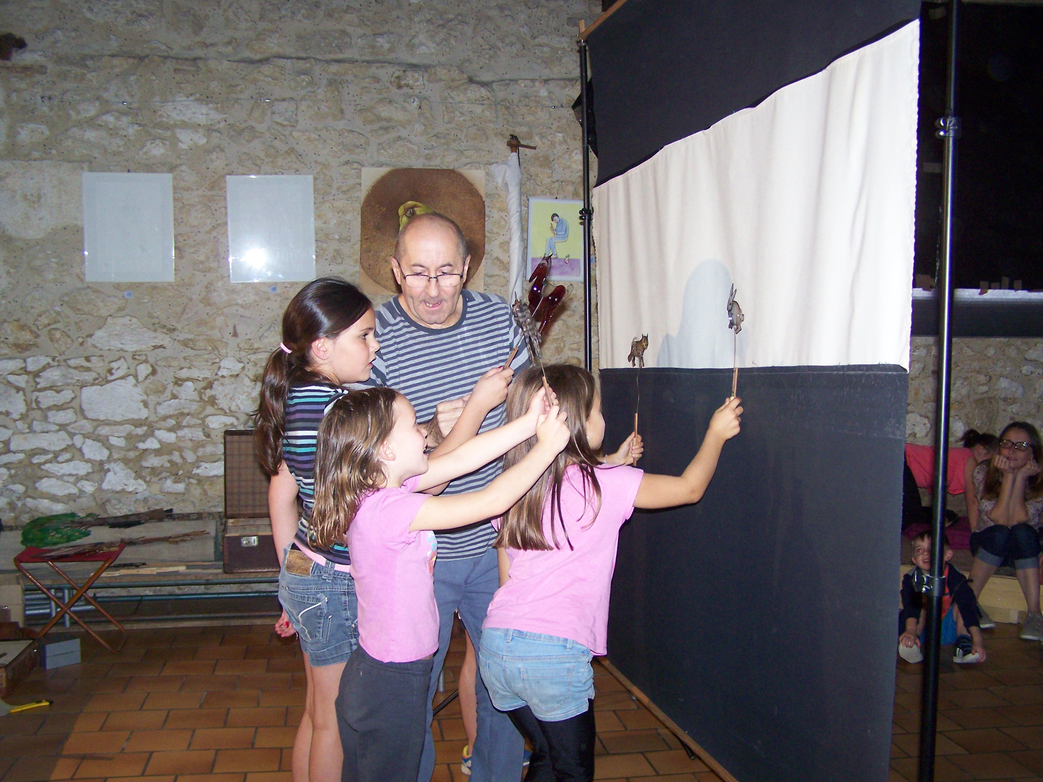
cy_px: 391
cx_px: 522
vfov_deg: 37.7
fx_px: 1145
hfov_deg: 49.0
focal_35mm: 38
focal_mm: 6.3
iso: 160
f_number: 2.8
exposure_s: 1/30
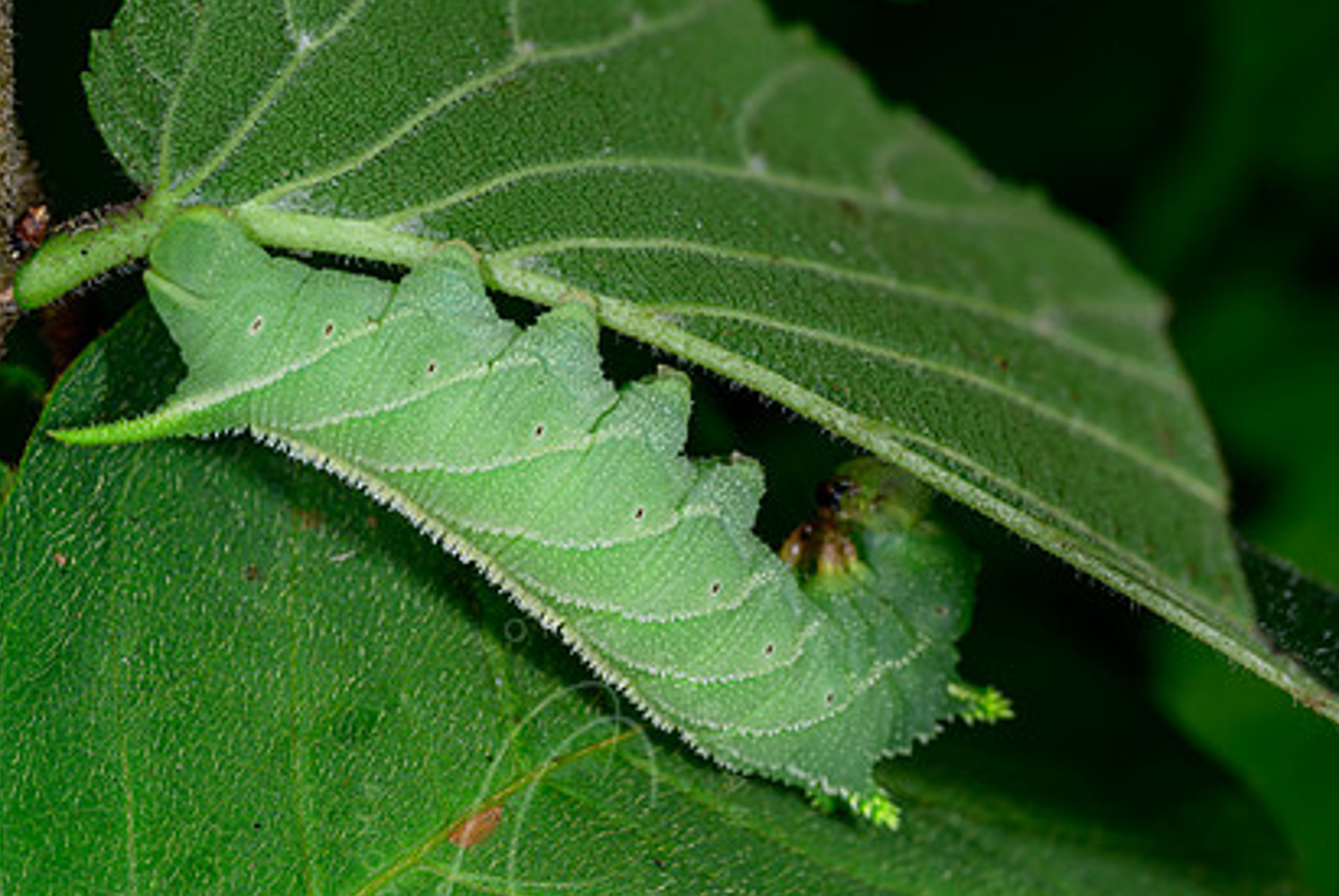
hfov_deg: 13.8
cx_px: 551
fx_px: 5511
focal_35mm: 148
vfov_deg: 9.3
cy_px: 510
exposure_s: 1/250
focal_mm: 105
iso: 64
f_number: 20
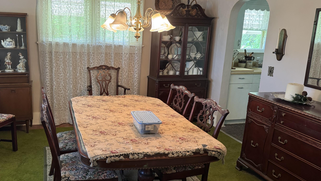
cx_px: 126
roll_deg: -2.4
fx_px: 272
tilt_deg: -13.5
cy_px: 94
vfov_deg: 36.7
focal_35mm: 32
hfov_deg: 60.4
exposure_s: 1/60
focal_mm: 6.76
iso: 500
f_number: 1.78
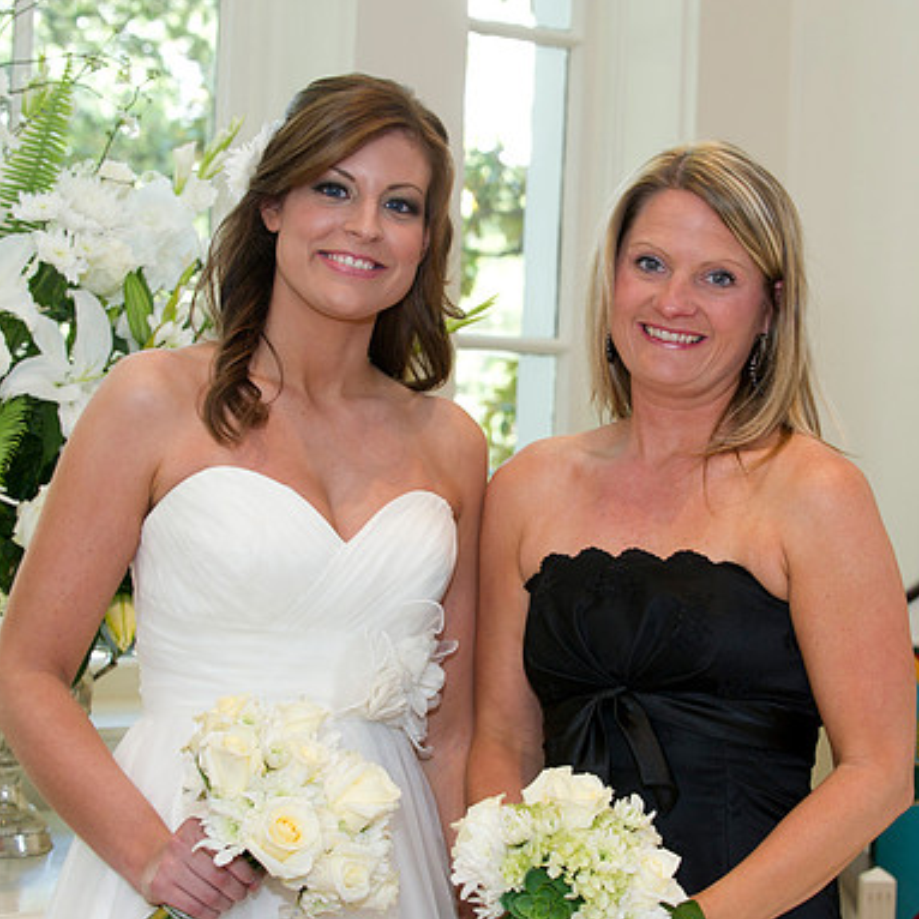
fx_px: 2703
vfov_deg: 19.3
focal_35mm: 90
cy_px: 461
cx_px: 523
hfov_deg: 19.3
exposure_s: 1/100
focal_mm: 70
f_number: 5
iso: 800
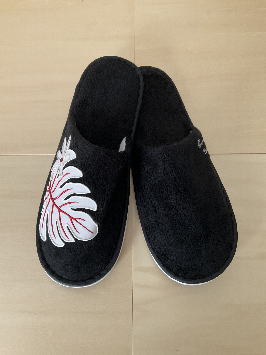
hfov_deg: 48.2
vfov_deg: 61.7
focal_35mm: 29
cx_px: 133
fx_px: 297
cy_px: 178
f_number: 1.8
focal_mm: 3
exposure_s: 1/60
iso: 320
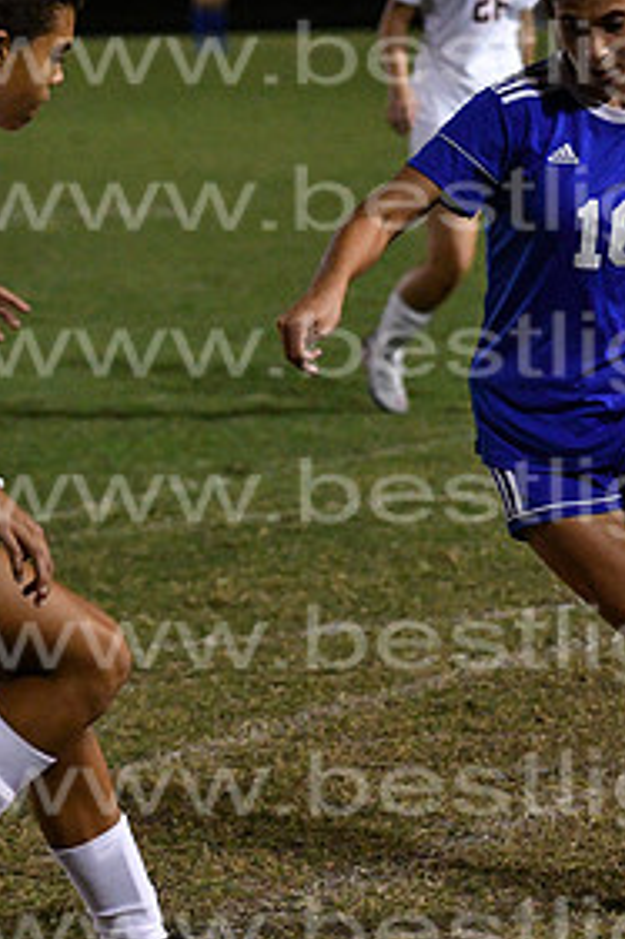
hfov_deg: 5.2
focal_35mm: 263
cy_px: 426
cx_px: 742
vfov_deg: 7.8
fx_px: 6858
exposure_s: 1/800
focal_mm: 85
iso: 8000
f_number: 4
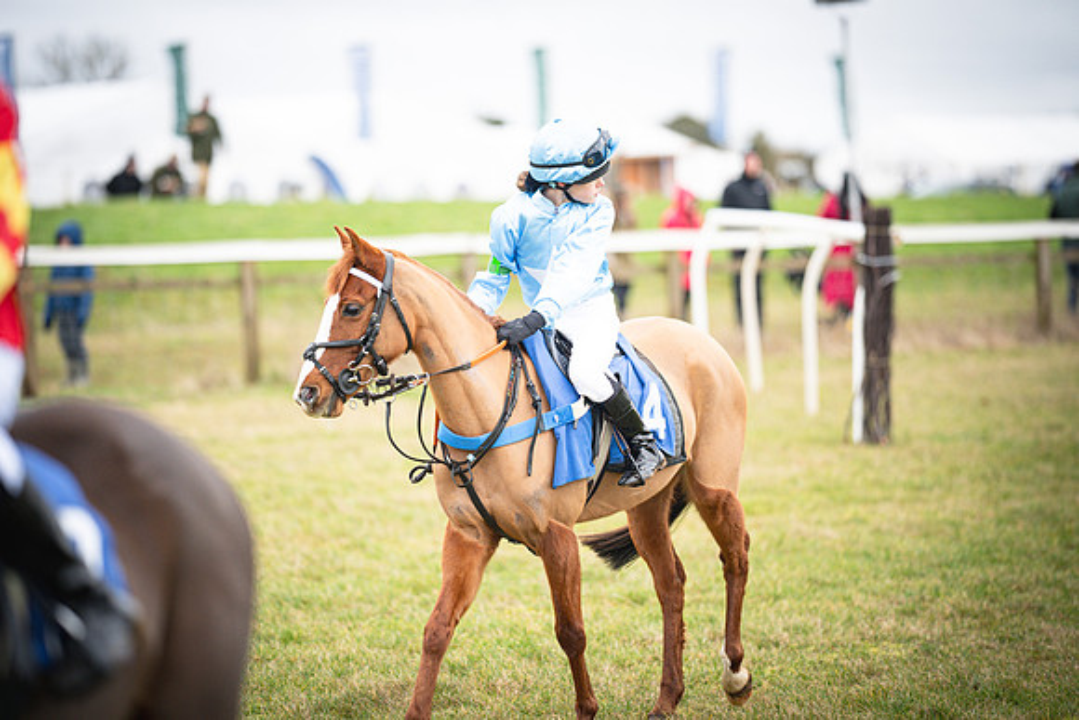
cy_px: 360
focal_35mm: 135
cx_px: 540
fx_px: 4047
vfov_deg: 10.2
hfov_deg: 15.2
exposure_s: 1/1200
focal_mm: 135
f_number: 1.9
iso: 800
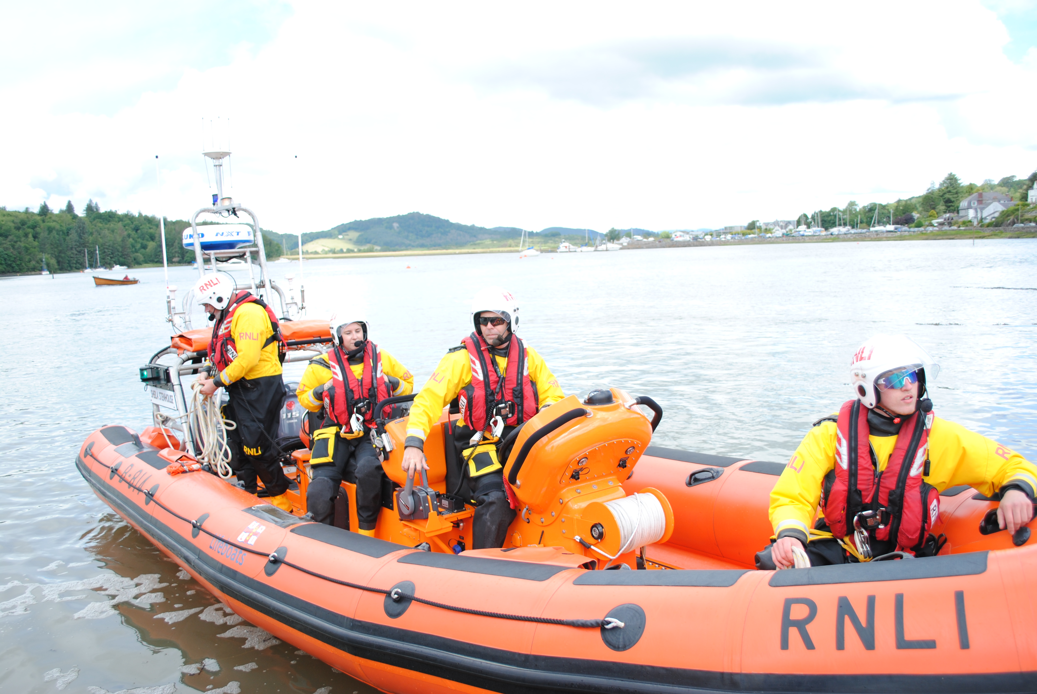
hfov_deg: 57.2
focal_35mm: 33
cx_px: 518
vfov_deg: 40.1
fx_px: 952
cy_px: 347
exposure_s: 1/250
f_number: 8
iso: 100
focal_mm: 22
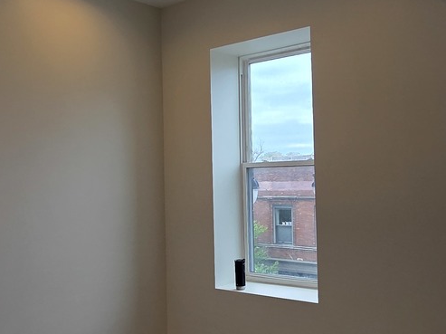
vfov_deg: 37.7
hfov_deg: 49.0
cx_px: 229
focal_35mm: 38
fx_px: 489
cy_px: 163
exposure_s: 1/189
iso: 50
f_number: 2.2
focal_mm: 2.2
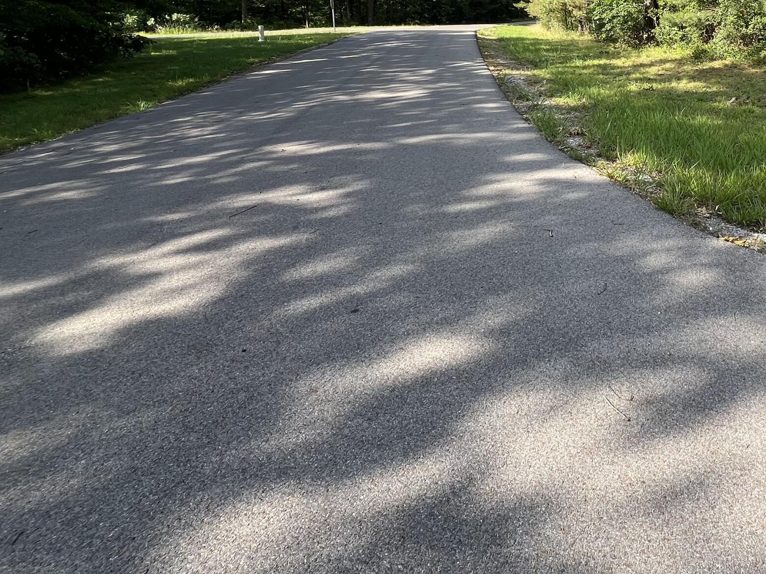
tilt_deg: -8.2
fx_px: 553
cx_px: 646
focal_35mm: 25
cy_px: 73
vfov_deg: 49.7
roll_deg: +0.5
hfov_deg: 61.7
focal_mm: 1.57
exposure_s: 1/348
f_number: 1.8
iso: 32
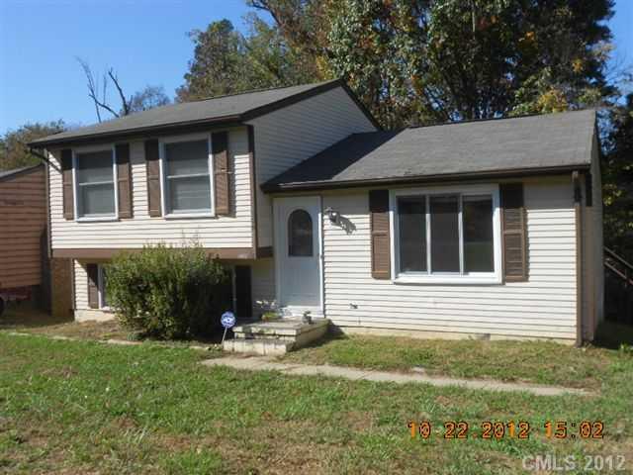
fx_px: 585
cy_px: 238
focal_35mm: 32
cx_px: 316
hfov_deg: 56.8
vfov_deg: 44.2
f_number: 3.6
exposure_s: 1/800
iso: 80
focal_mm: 5.8
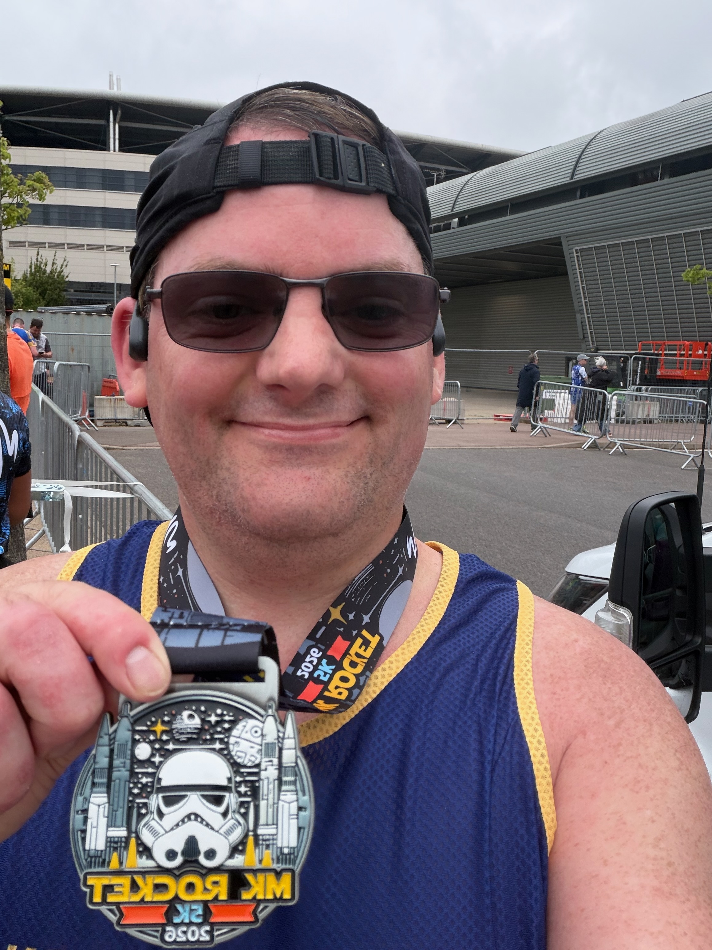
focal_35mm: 30
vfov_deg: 60.0
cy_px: 475
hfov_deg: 46.8
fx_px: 823
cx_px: 356
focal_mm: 2.71
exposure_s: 1/602
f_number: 1.9
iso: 32
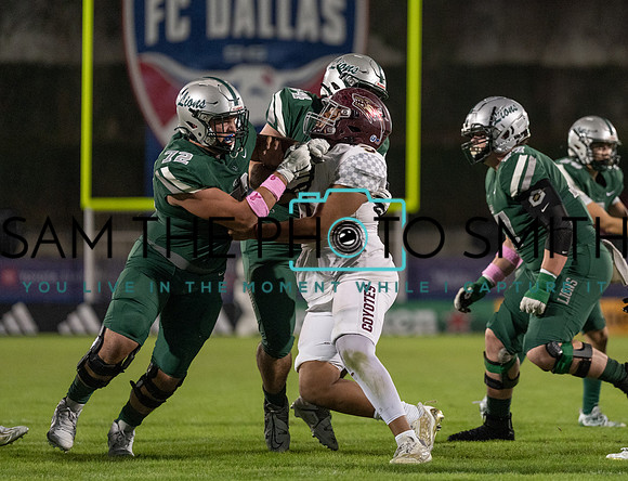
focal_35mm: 275
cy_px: 193
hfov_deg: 7.2
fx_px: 5023
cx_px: 431
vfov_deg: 5.5
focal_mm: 200
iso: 3200
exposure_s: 1/1250
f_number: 2.8
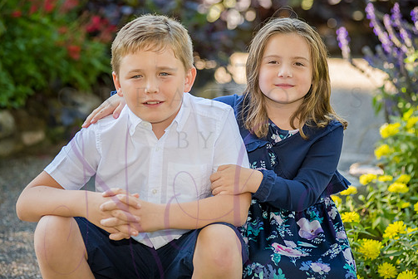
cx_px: 210
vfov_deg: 9.5
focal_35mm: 144
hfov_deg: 14.2
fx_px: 1673
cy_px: 138
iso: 800
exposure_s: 1/640
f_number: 4
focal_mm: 125
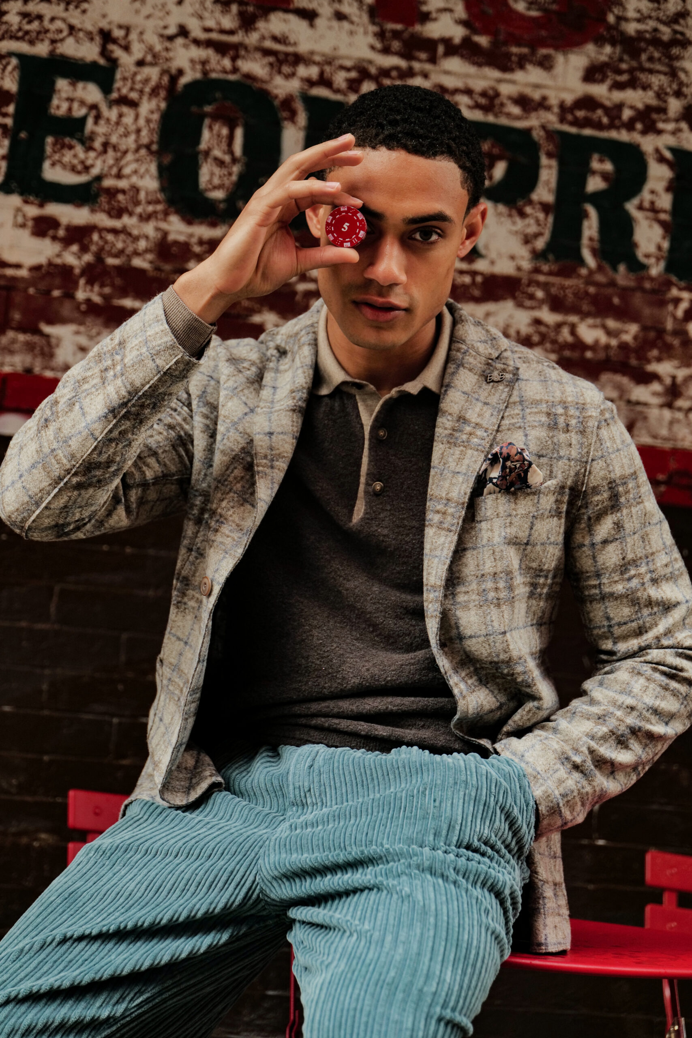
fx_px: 2133
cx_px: 346
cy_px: 519
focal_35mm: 74
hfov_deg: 18.4
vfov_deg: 27.3
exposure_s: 1/250
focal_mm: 74
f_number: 3.9
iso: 640
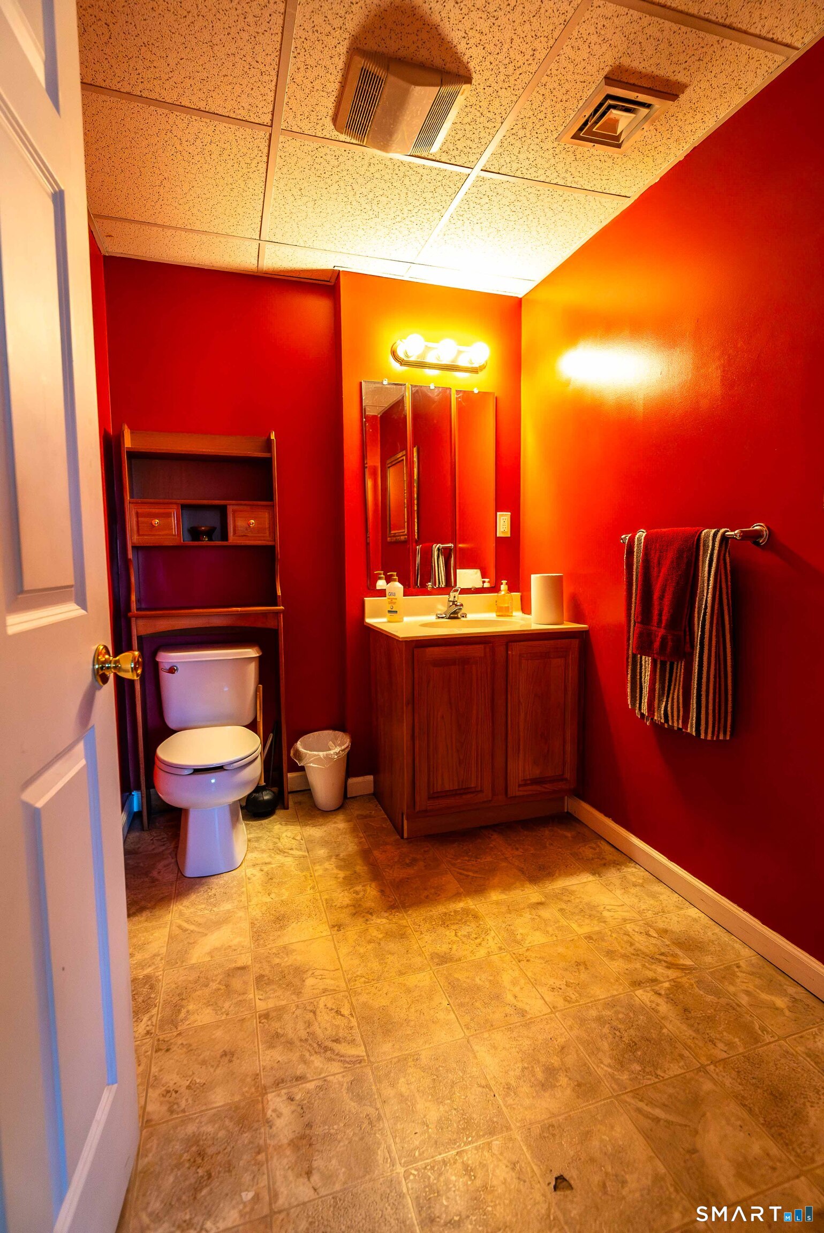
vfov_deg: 96.7
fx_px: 549
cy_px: 616
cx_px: 412
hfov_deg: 73.8
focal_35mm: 16
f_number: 3.2
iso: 4000
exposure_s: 1/200
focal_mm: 16
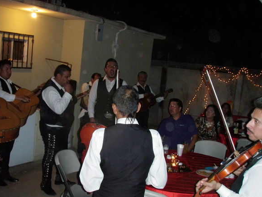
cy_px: 105
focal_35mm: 42
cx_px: 118
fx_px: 318
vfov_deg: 34.3
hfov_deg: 44.7
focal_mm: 6.7
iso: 320
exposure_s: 1/30
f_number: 3.5
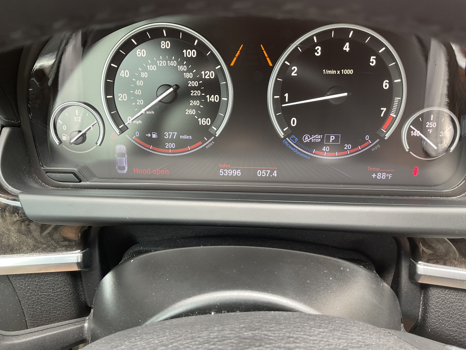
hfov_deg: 61.7
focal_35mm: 29
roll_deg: +0.1
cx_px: 233
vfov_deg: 48.2
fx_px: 390
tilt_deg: -28.6
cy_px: 175
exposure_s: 1/60
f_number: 1.8
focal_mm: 3
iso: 50
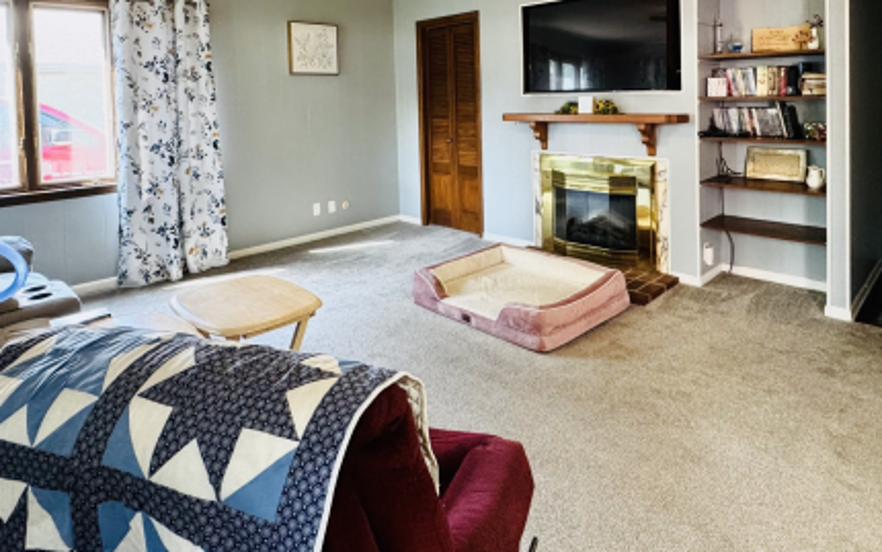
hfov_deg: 76.8
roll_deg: +1.8
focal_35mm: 23
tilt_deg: -2.0
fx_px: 553
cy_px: 115
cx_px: 497
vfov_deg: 50.0
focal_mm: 2.22
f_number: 2.2
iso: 500
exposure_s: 1/60
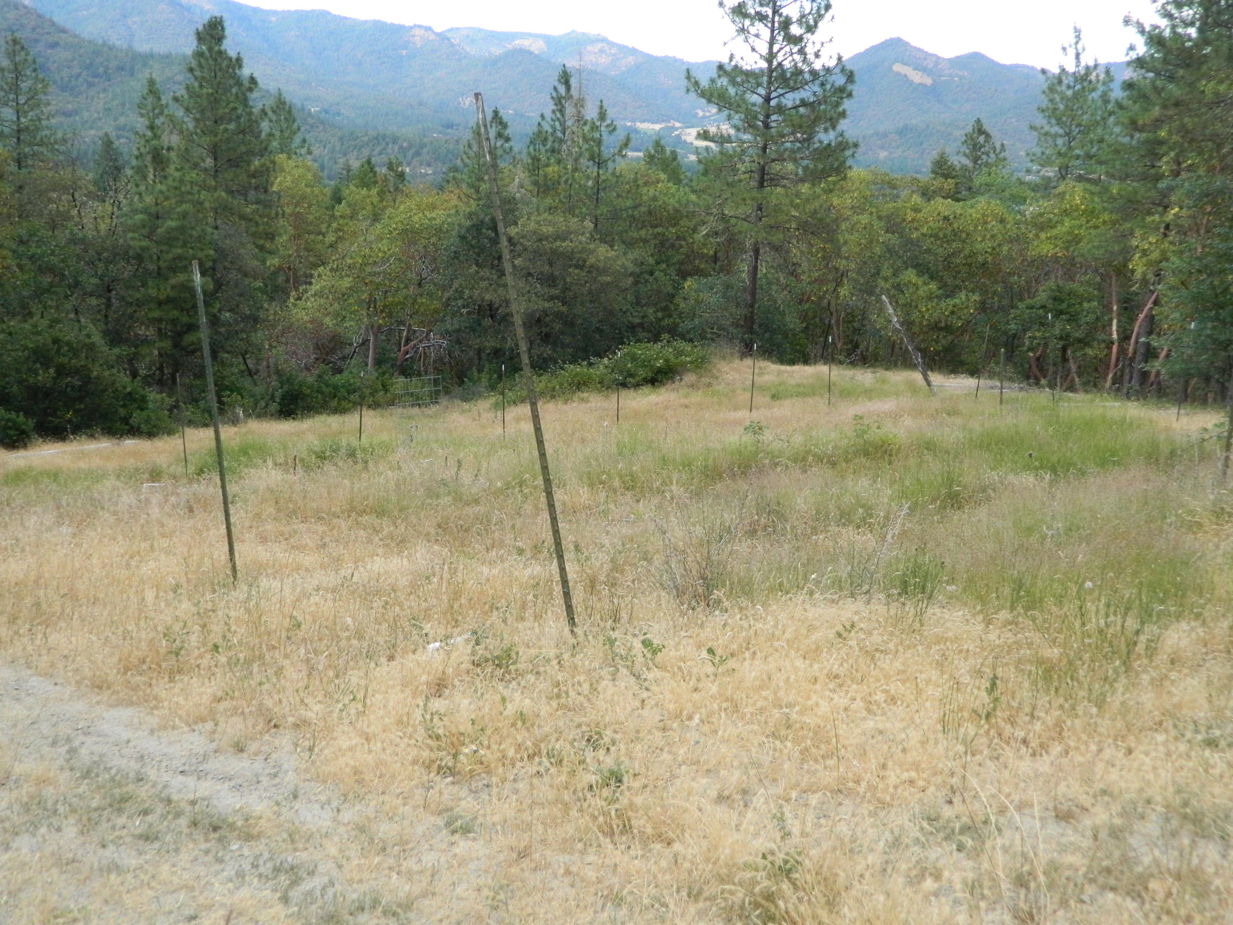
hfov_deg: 52.6
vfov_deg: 40.7
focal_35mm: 35
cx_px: 616
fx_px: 1247
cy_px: 462
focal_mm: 6.2
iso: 320
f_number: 3.3
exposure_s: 1/320
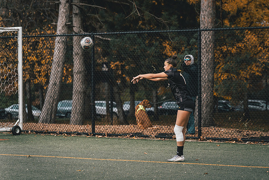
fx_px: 898
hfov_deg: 17.0
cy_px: 100
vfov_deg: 11.4
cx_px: 172
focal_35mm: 120
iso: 400
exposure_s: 1/1000
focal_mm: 94
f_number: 2.8
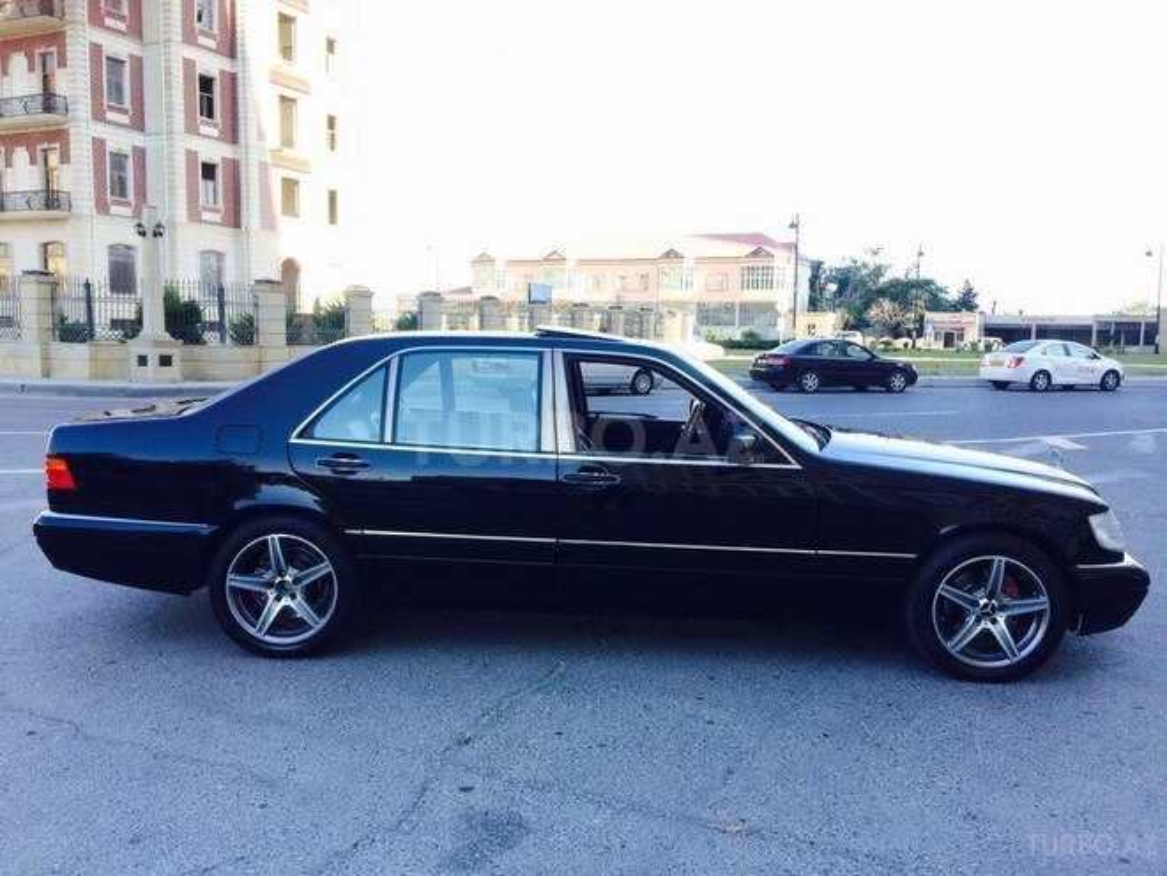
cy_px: 438
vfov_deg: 48.2
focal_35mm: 29
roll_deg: -2.0
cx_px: 584
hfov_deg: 61.7
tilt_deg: -6.2
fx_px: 978
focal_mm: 4.15
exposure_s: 1/287
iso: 32
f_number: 2.2
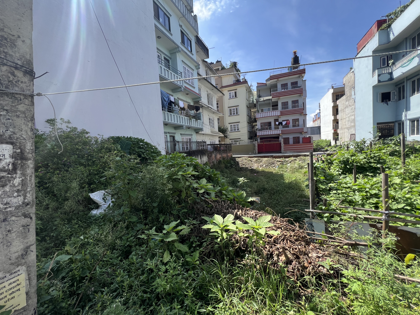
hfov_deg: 106.2
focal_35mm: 13
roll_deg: +4.9
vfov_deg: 89.9
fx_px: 158
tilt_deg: -3.2
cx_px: 210
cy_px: 158
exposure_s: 1/515
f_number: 1.8
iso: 32
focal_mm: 1.57
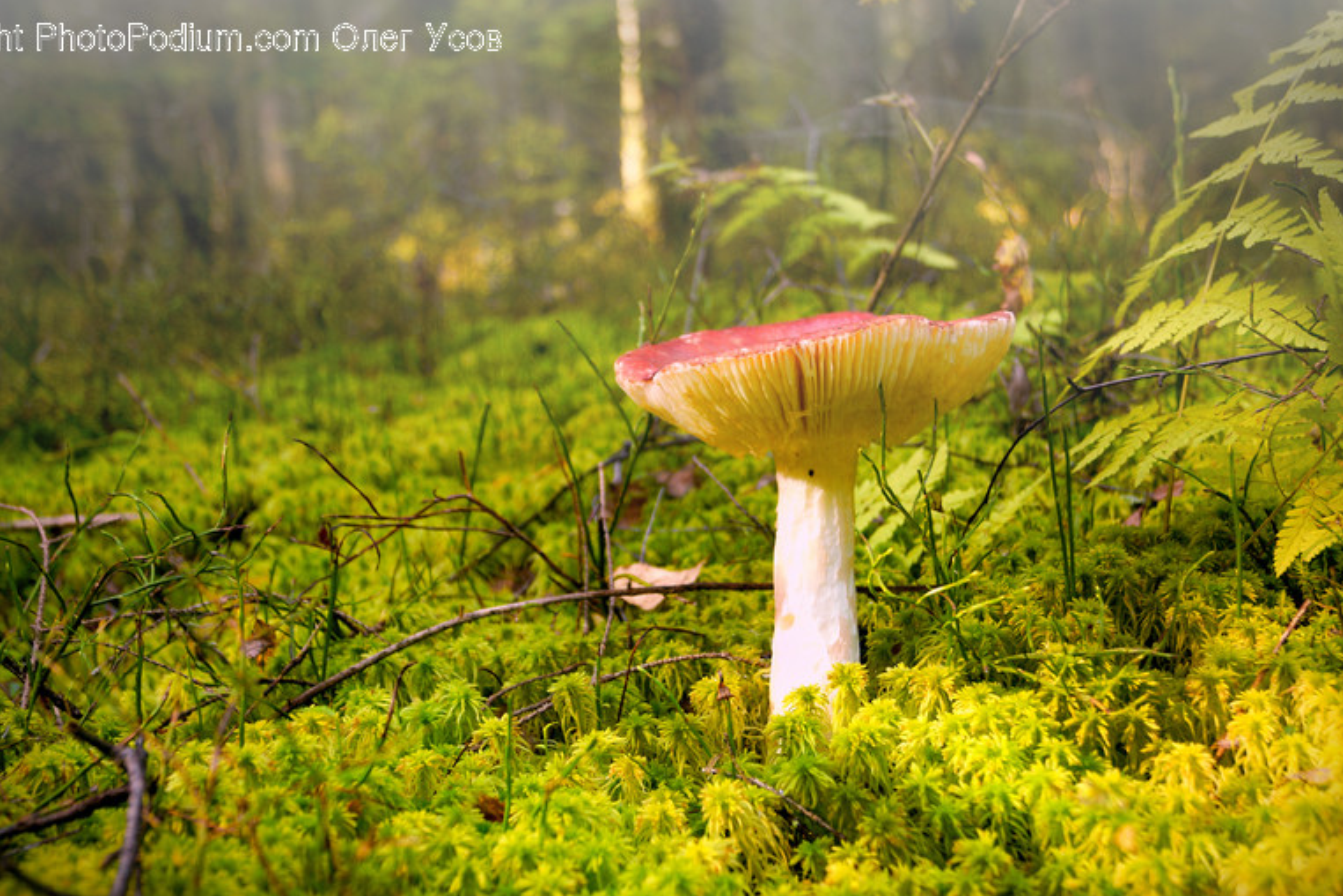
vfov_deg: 29.2
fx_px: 1716
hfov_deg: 42.7
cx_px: 665
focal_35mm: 46
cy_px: 525
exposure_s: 1/60
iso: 125
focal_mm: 26
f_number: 4.5
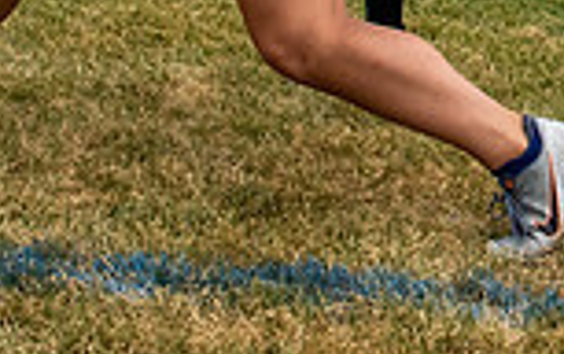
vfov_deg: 11.1
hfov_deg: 17.4
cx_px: 796
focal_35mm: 110
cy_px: -304
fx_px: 1693
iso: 1600
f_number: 8
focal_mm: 19
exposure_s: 1/1000
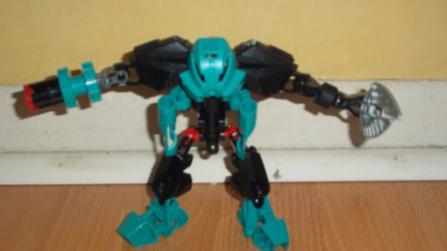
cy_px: 150
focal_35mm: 63
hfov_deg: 33.3
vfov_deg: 19.1
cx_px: 222
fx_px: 747
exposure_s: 1/40
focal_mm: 10.1
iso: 160
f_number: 3.9
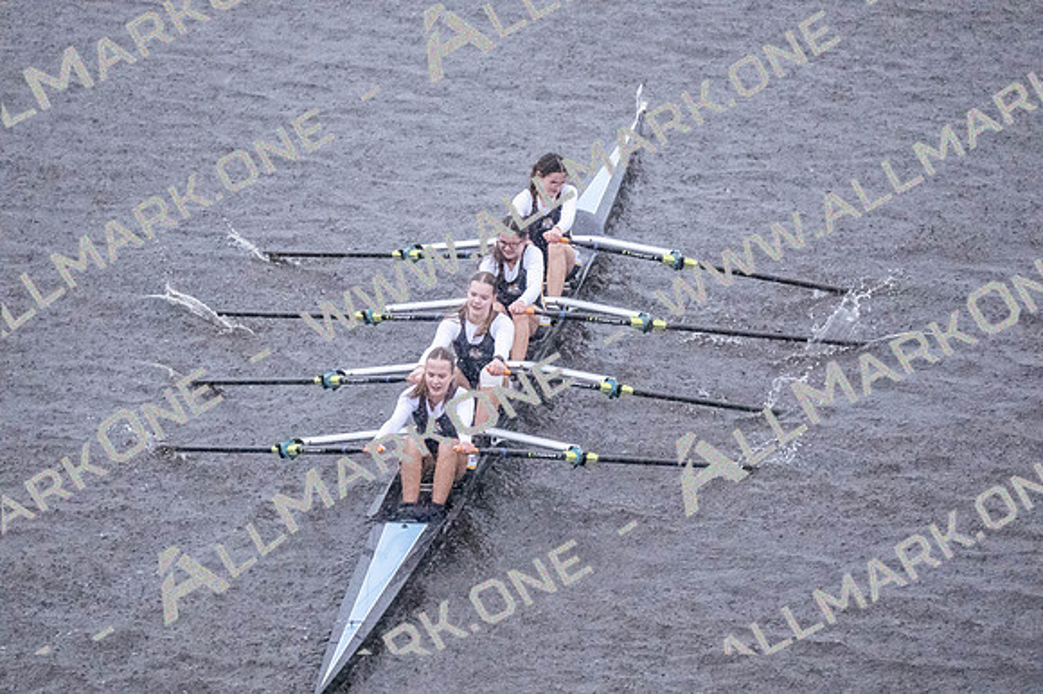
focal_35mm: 300
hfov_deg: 6.9
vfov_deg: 4.6
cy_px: 347
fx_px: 8686
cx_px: 522
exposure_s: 1/1600
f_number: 2.8
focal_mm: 200
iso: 11400
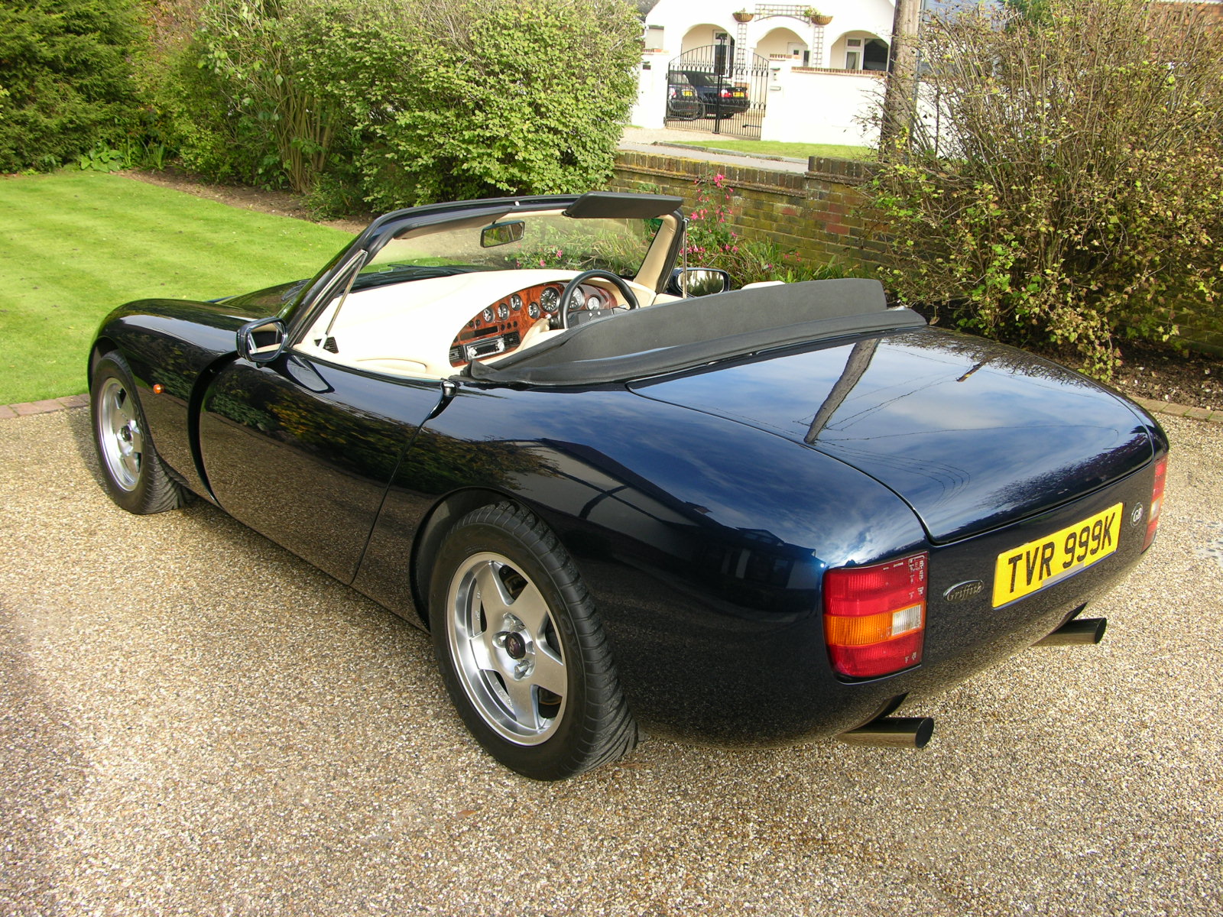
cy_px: 458
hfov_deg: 52.6
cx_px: 612
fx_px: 1237
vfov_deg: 40.7
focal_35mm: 35
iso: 50
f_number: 4
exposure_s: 1/106
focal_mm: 8.9
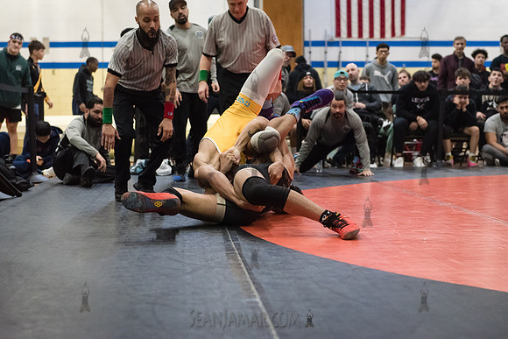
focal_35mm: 70
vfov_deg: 19.5
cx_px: 254
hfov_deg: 28.8
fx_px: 988
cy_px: 170
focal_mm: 70
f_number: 3.2
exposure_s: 1/500
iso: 8000
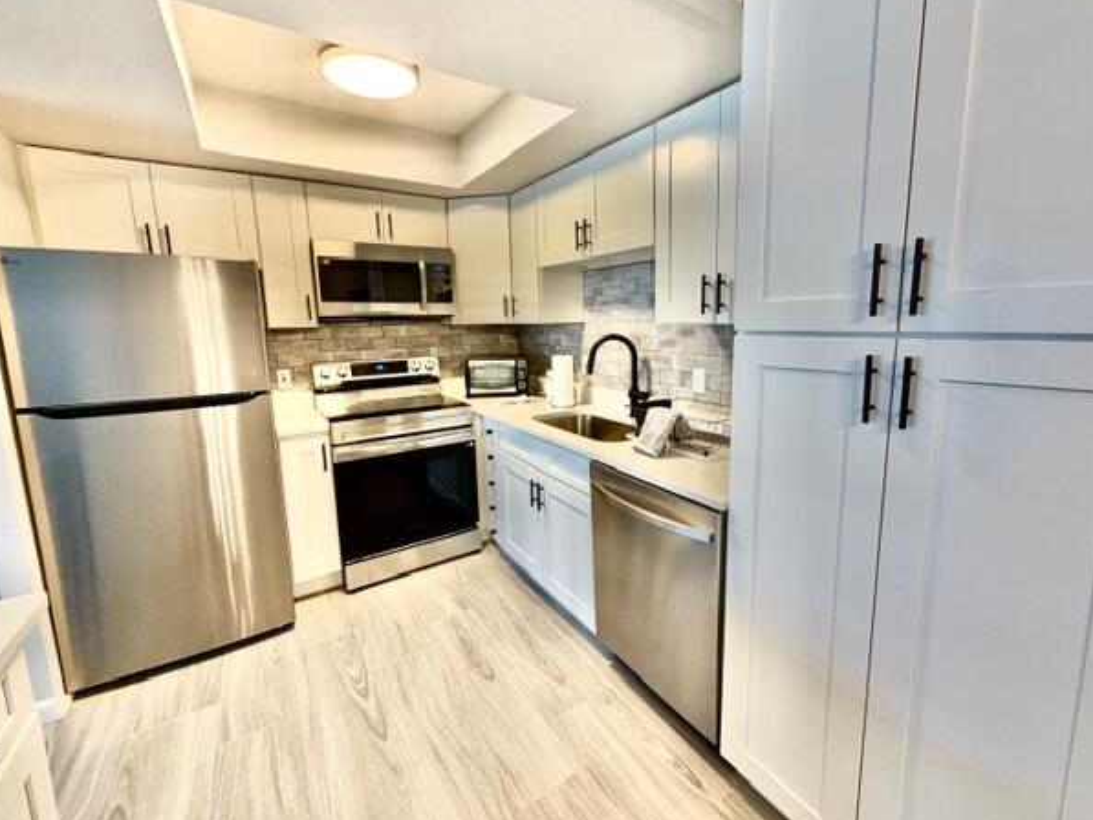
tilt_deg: -8.9
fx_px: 474
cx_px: 573
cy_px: 390
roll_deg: +0.8
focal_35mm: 15
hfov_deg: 98.1
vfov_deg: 81.7
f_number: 2.2
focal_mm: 2.22
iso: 200
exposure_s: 1/60
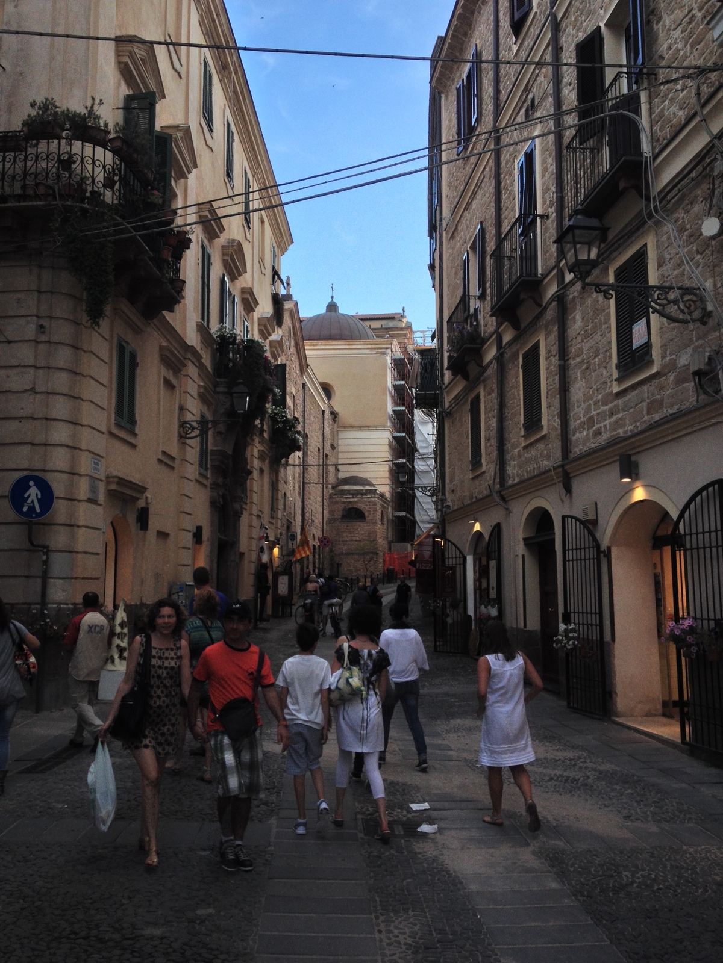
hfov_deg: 40.7
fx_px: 975
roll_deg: +1.2
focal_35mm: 35
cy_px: 482
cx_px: 362
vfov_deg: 52.6
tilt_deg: +6.4
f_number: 2.4
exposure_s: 1/175
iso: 50
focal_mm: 4.28
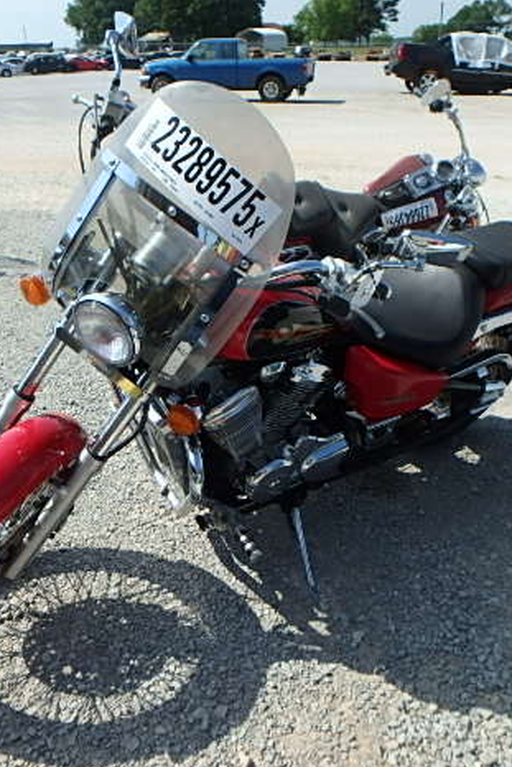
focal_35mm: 30
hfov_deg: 43.5
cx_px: 214
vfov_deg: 61.9
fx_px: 639
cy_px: 380
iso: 125
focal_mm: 3.7
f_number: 3.5
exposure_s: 1/1250
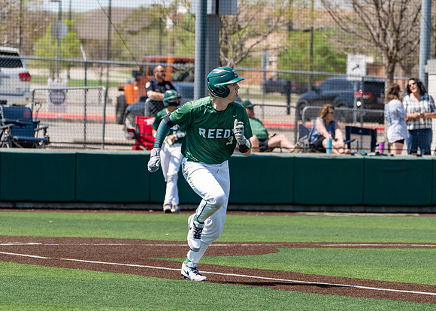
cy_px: 172
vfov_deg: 4.5
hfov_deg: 6.4
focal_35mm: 316
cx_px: 206
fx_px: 3918
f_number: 8
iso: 800
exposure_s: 1/3200
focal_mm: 272
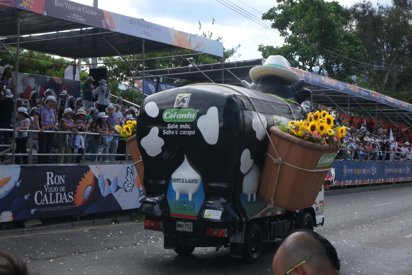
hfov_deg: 34.5
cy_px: 138
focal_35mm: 58
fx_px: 664
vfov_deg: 23.4
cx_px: 206
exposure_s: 1/50
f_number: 22
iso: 640
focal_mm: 38.5
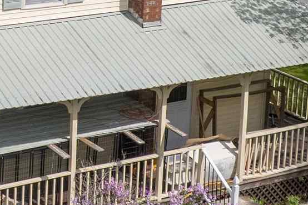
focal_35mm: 122
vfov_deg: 11.1
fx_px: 1043
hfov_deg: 16.3
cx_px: -22
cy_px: -11
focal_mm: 8.38
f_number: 2.8
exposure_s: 1/400
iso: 100
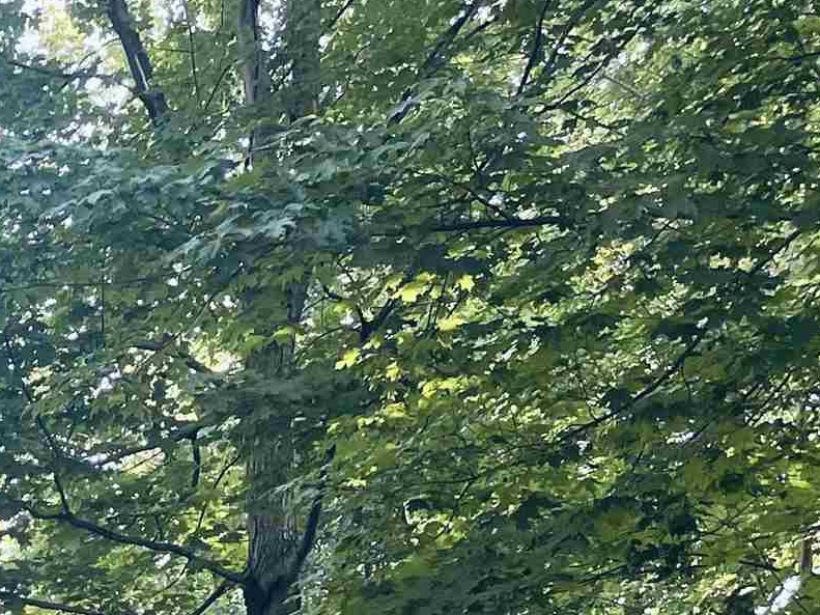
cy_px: 963
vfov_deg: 13.6
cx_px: -327
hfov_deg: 17.8
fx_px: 2392
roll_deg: -0.1
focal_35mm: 101
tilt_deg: +2.4
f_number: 1.6
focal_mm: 4.2
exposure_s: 1/121
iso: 64
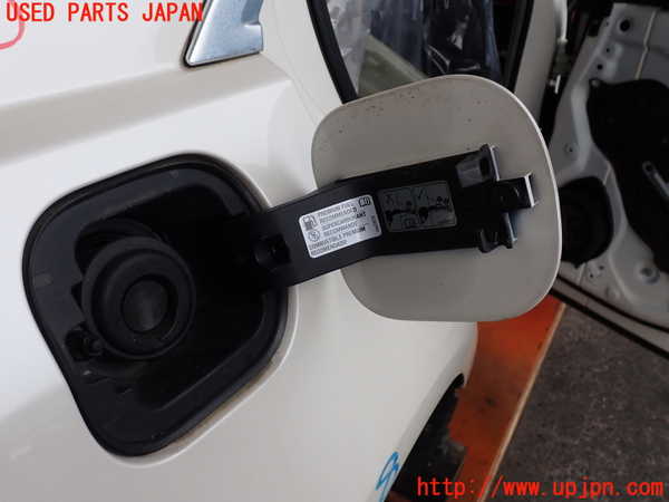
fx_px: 580
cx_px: 334
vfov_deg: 46.8
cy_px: 251
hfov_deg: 60.0
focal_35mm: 30
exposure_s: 1/200
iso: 100
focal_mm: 5.4
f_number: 3.2
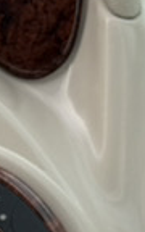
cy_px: 303
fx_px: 1340
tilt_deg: -37.3
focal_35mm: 212
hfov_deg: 5.7
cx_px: -330
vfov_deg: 9.7
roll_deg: -1.0
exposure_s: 1/1156
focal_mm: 6.76
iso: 80
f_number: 1.78
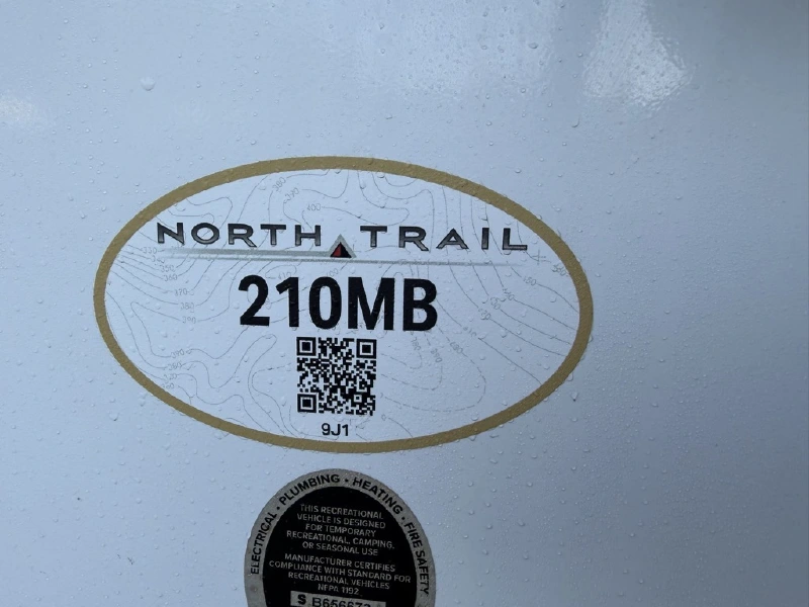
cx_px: 404
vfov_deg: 56.8
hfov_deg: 71.6
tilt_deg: -11.6
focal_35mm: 24
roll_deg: -0.5
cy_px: 304
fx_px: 561
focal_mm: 2.22
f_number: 2.2
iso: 40
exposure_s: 1/179
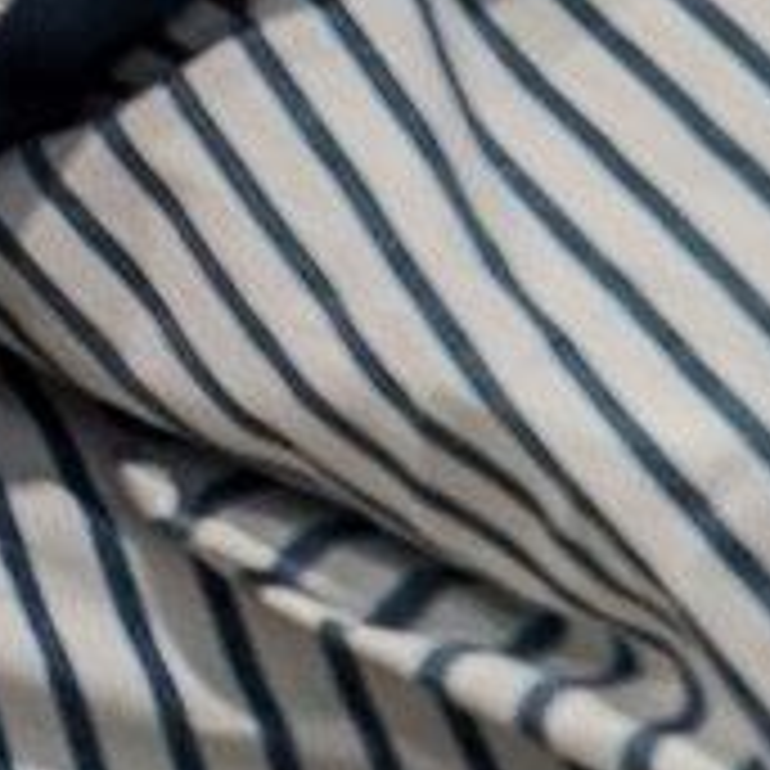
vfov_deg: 8.3
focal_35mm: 163
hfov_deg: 5.6
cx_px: -3521
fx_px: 4102
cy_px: -1830
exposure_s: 1/25
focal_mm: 16
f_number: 8
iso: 400
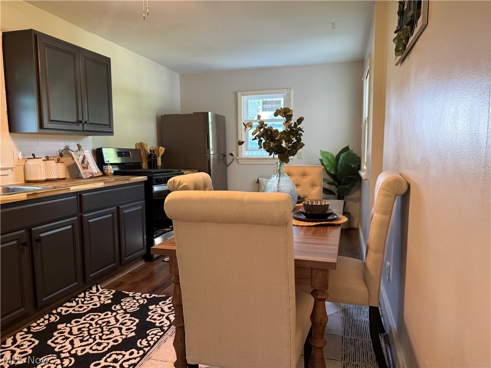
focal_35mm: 24
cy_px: 184
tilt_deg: -5.1
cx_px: 246
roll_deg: +1.9
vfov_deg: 56.8
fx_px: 340
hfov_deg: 71.6
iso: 250
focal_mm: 6.76
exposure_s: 1/60
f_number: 1.78
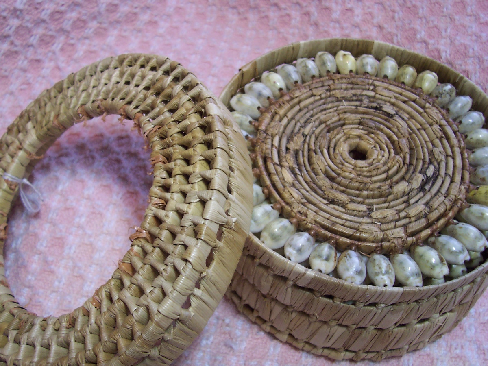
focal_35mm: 37
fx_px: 522
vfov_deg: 38.7
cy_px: 183
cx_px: 244
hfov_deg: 50.1
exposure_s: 1/30
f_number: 2.8
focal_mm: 5.6
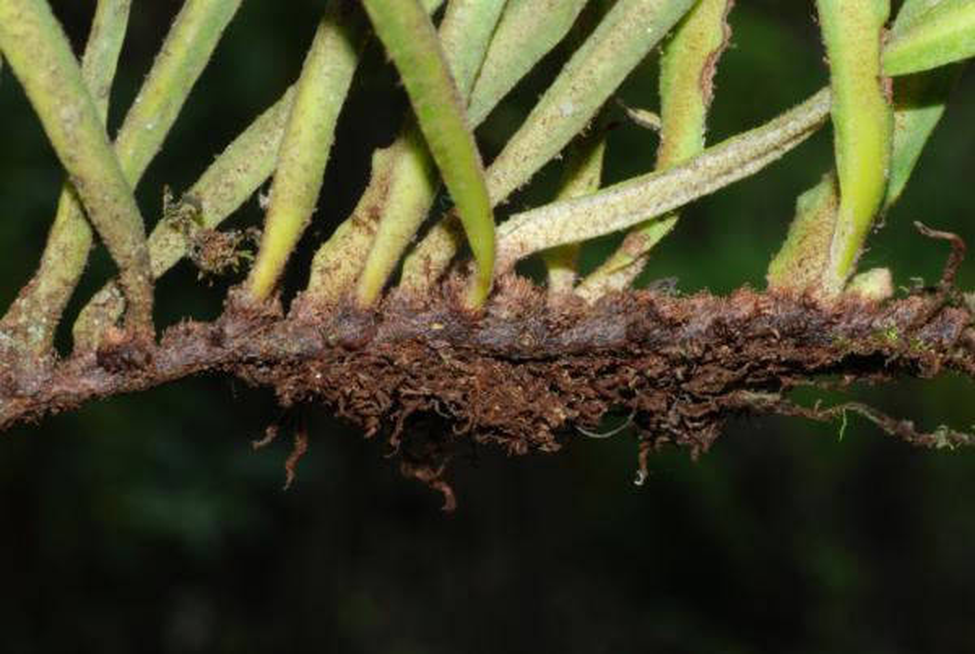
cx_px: 488
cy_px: 327
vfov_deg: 13.1
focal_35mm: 105
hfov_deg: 19.4
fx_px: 2848
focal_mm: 70
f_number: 22
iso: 200
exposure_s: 1/60
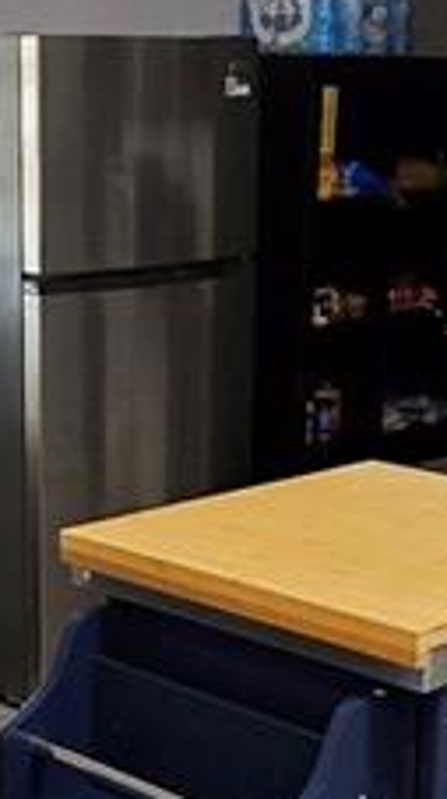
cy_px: 458
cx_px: 56
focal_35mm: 75
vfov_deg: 28.2
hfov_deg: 15.9
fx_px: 1587
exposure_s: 1/60
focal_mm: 2.2
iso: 320
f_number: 2.2
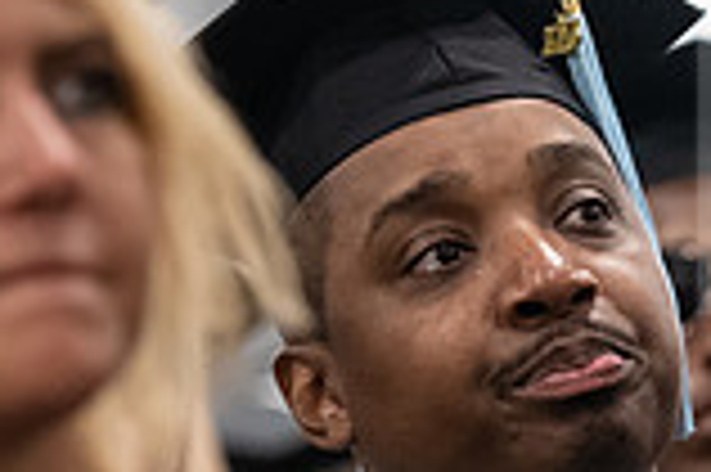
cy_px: 483
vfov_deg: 2.8
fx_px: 9805
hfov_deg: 4.2
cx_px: 562
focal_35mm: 497
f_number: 3.2
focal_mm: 135
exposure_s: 1/200
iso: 4000
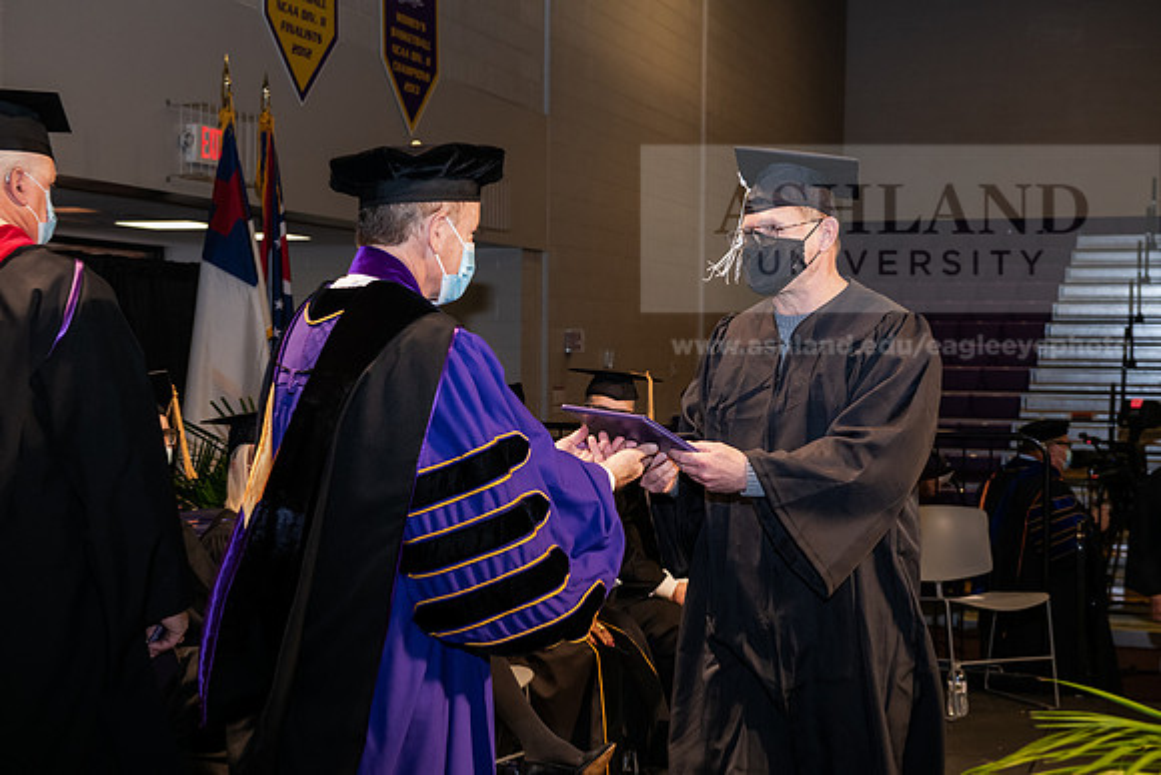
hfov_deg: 34.5
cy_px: 388
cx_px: 580
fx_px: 1871
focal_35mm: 58
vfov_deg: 23.4
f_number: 6.3
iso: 1600
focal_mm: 58
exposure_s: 1/200
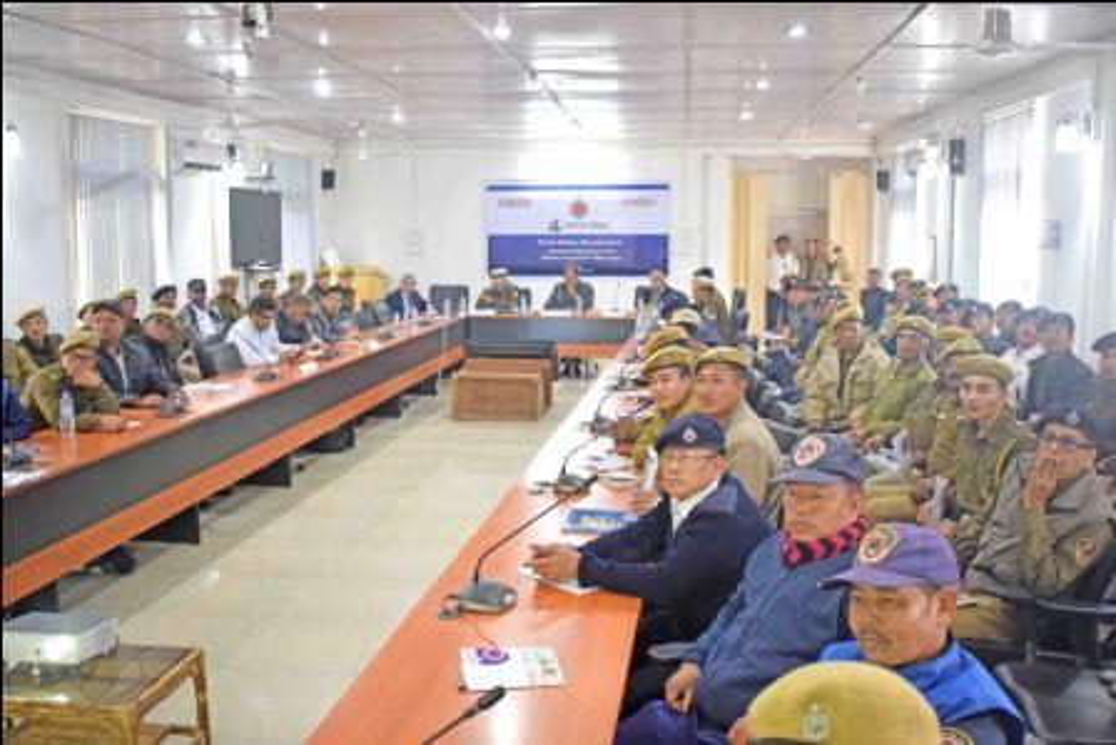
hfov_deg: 55.1
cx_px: 558
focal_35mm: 34
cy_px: 372
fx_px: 1070
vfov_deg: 38.4
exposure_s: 1/30
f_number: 4
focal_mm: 23
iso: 1800
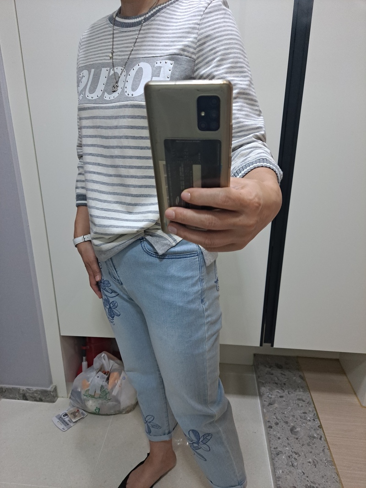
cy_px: 244
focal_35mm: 24
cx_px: 183
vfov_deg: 71.6
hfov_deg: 56.8
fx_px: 338
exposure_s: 1/40
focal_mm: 5.23
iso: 320
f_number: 1.8
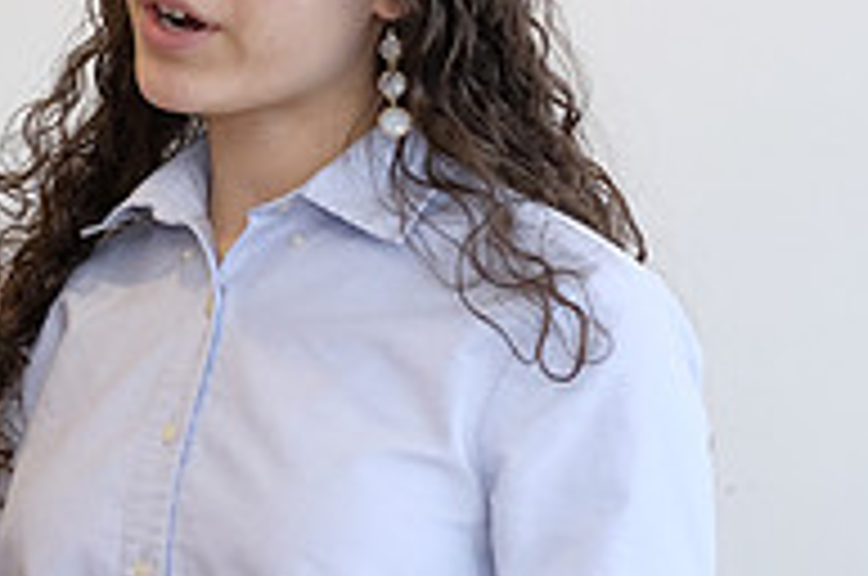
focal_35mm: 253
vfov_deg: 5.4
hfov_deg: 8.1
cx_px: -45
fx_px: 6090
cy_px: 259
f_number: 2.8
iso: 800
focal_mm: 56
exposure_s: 1/180
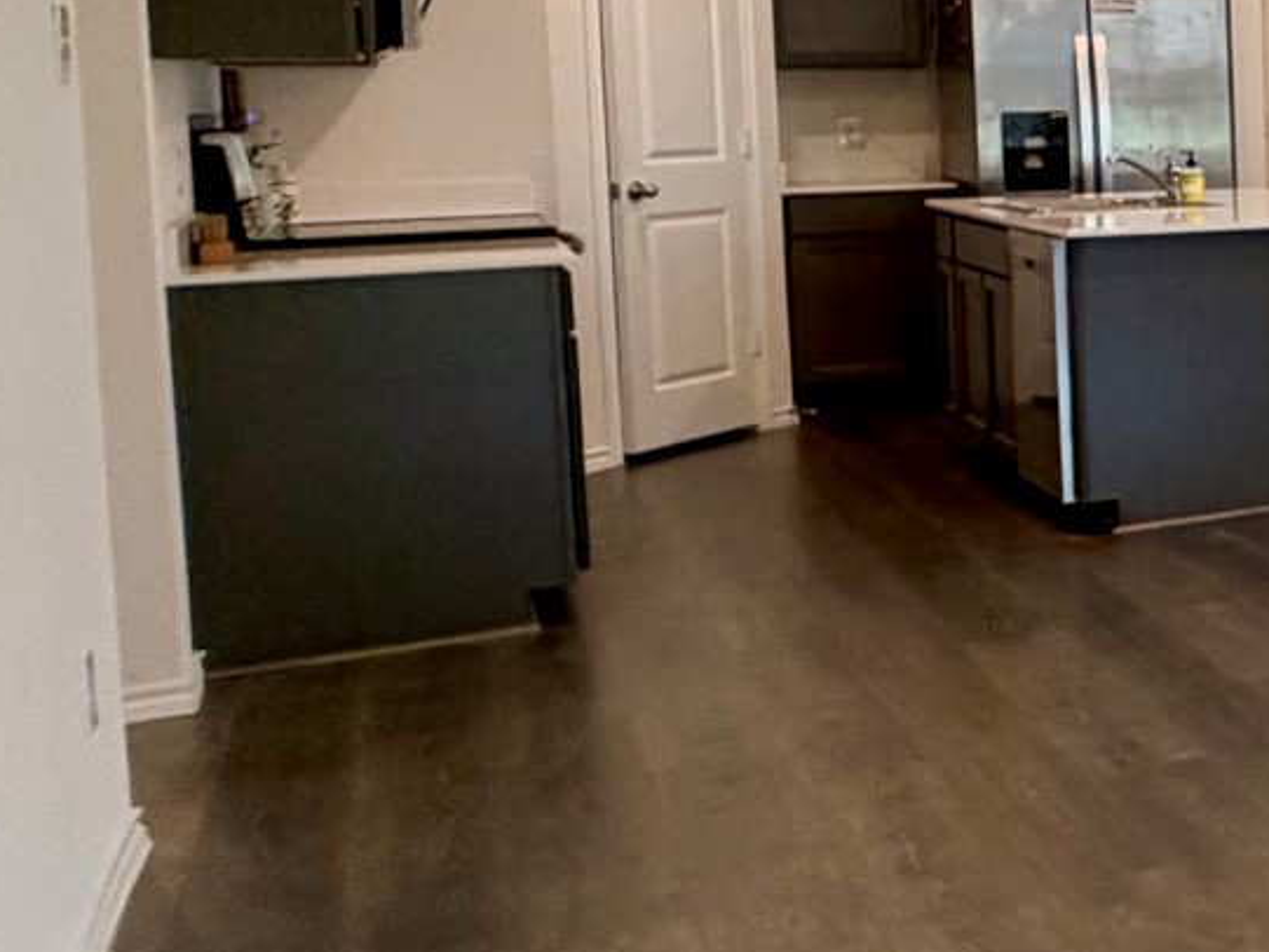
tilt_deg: -4.1
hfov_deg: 21.1
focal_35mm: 53
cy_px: 181
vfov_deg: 27.0
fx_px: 1943
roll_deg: +1.1
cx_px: 2369
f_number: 2.2
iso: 160
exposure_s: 1/60
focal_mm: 2.22
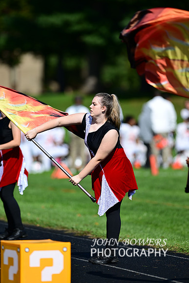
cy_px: 142
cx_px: 94
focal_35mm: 300
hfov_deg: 4.6
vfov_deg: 6.9
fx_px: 2361
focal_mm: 300
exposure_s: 1/1600
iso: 64
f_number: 2.8
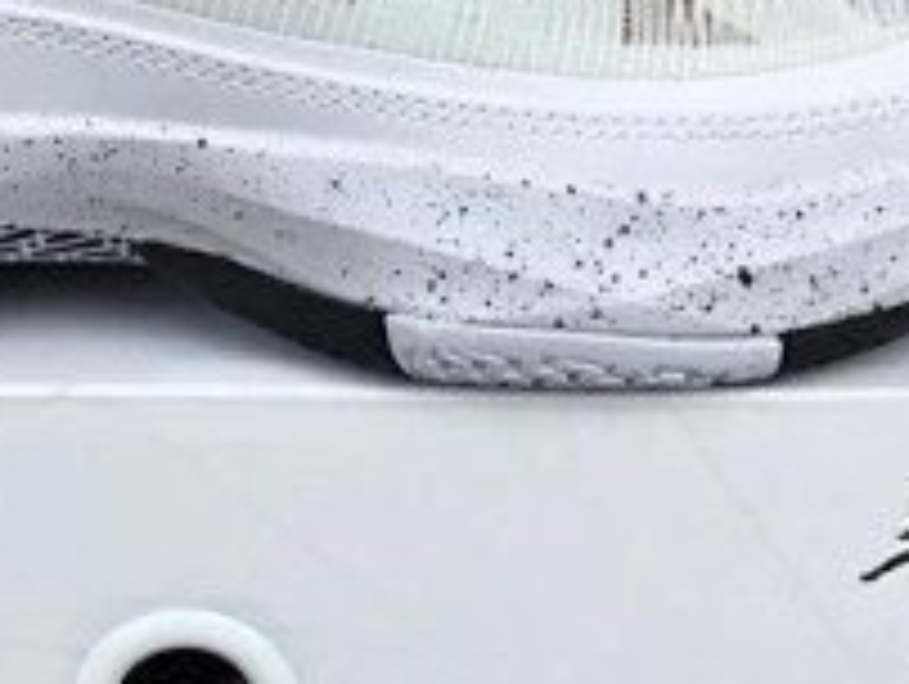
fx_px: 2576
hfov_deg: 19.9
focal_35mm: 98
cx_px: 220
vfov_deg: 15.0
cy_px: 112
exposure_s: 1/436
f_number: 2.4
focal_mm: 3.3
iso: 25
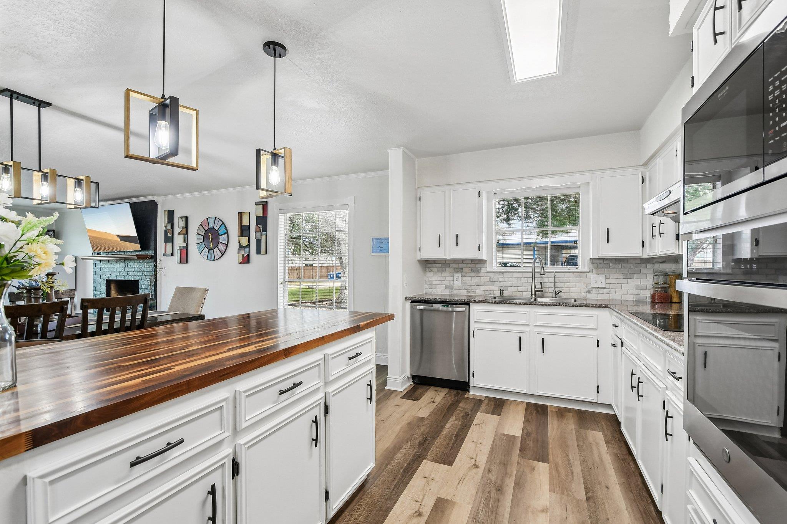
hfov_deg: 100.4
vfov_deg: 77.3
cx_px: 394
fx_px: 328
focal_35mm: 15
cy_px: 262
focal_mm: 10
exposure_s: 1/50
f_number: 8
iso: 400
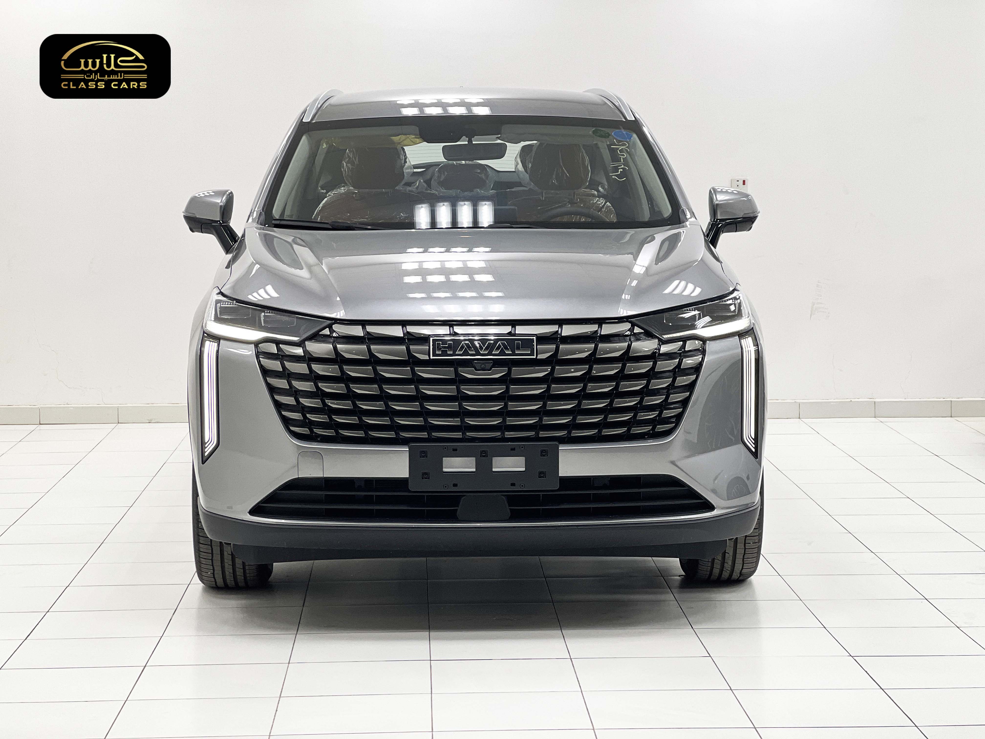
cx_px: 492
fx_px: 2191
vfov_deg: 19.1
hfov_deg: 25.3
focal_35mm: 77
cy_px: 370
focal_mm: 9
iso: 50
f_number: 2.8
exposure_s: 1/120
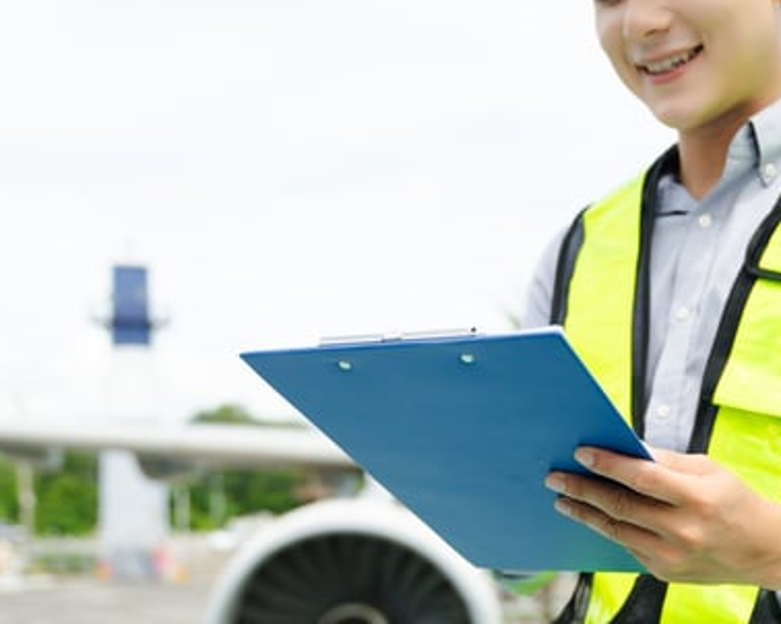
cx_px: 603
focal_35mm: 62
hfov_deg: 29.9
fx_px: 1431
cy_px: 524
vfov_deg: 24.1
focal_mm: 32.5
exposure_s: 1/640
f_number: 2.8
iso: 64
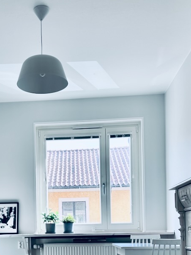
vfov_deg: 35.7
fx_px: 375
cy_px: 220
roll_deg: +3.0
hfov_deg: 28.2
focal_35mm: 51
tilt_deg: +4.0
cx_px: 49
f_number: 1.78
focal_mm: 6.86
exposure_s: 1/278
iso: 80
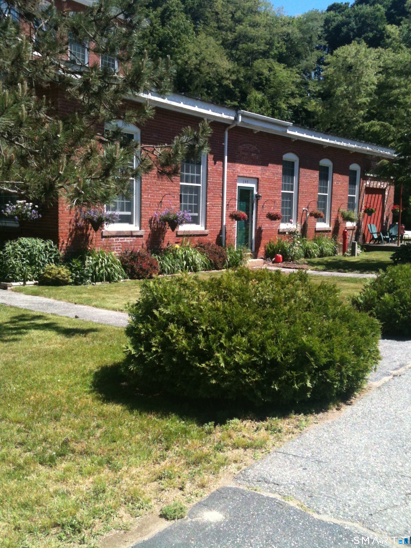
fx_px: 570
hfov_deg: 39.7
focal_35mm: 36
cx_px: 208
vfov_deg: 51.4
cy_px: 268
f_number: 2.8
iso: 64
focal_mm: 3.85
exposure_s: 1/664
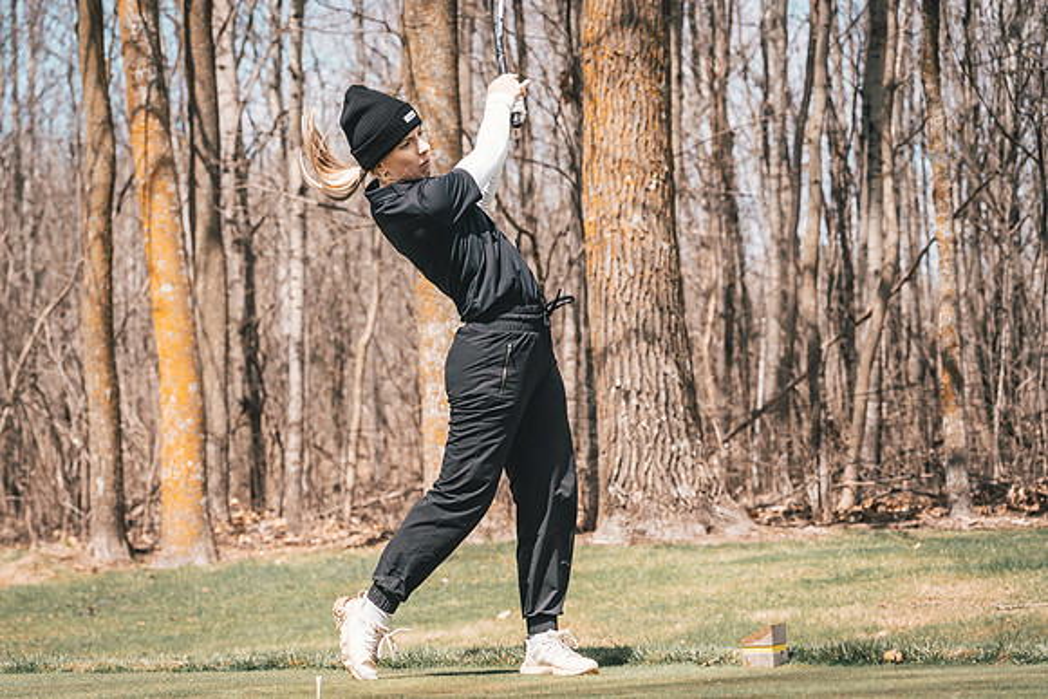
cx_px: 460
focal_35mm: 162
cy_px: 387
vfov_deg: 8.5
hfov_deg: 12.7
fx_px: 4715
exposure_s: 1/1250
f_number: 6.3
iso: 640
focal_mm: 142
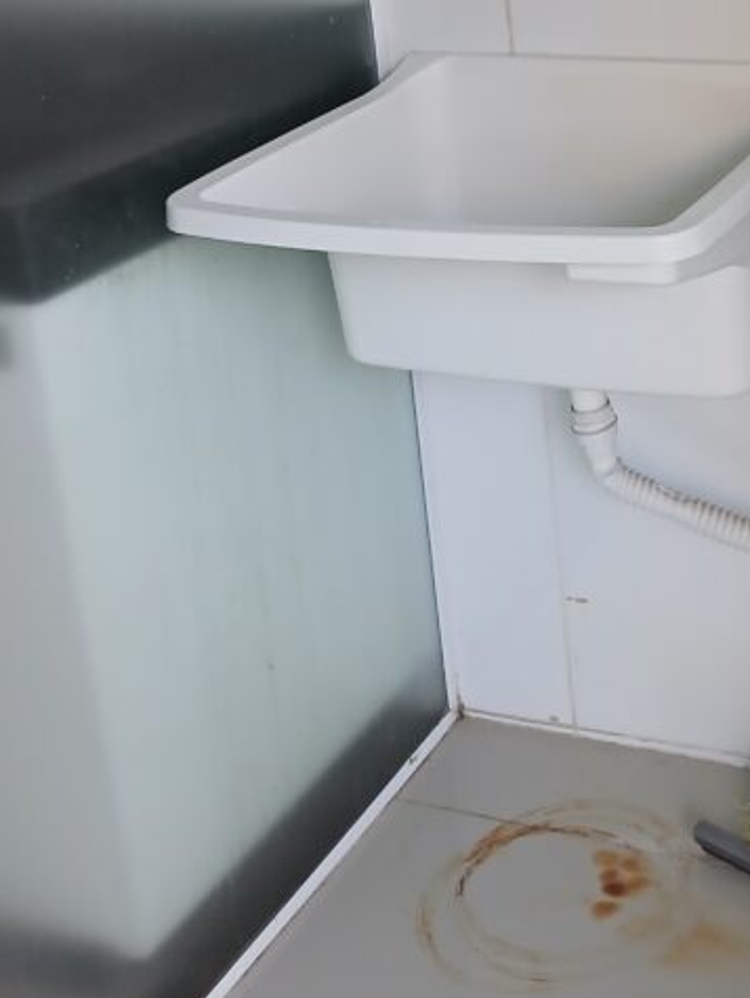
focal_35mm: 56
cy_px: 84
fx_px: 1616
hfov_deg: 25.0
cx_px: 731
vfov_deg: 32.5
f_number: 1.8
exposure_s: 1/60
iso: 250
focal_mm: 3.98
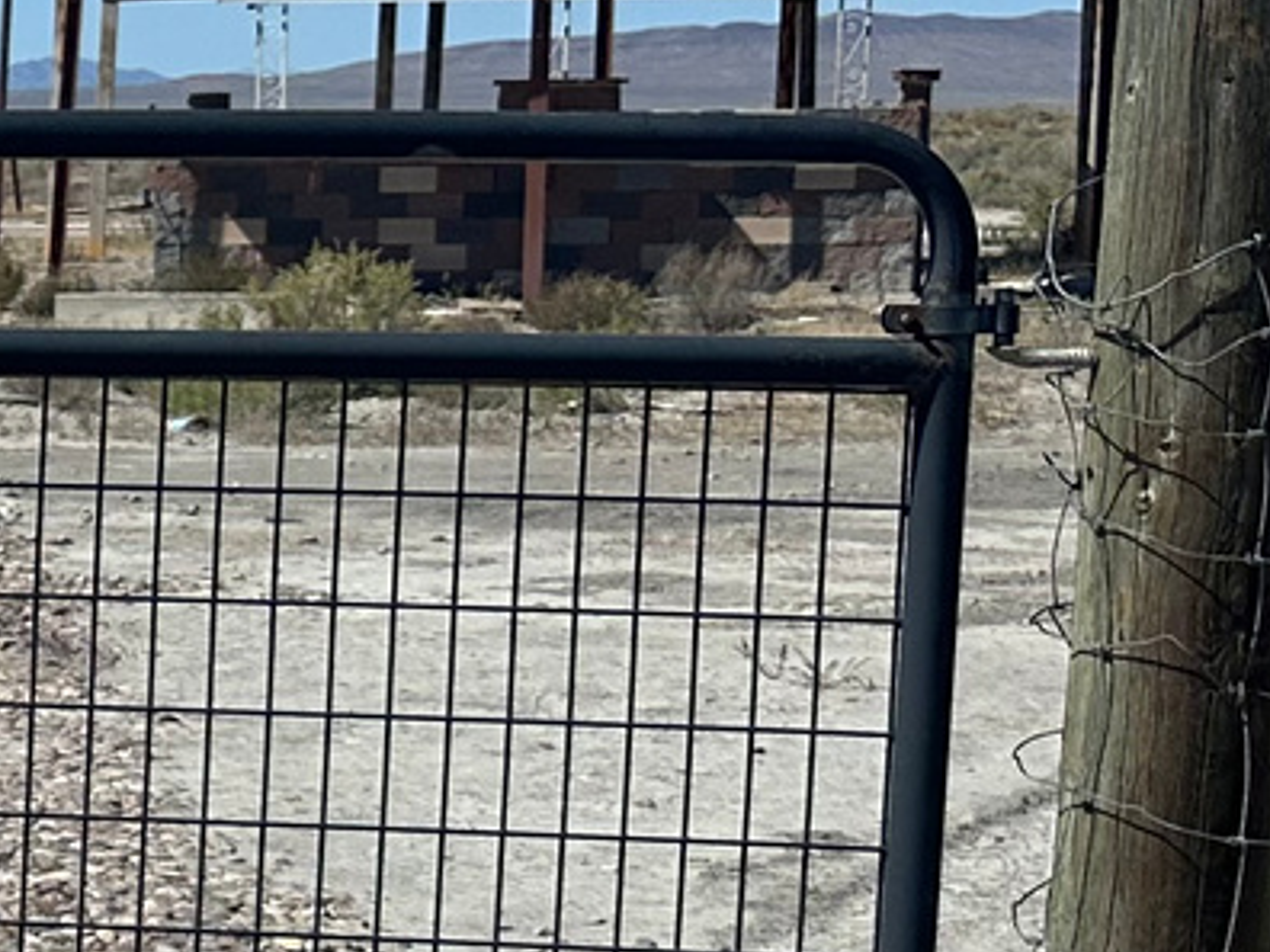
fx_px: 4549
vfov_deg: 11.9
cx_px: -1494
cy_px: 673
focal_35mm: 124
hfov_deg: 13.1
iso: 80
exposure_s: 1/8929
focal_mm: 6.86
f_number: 1.78
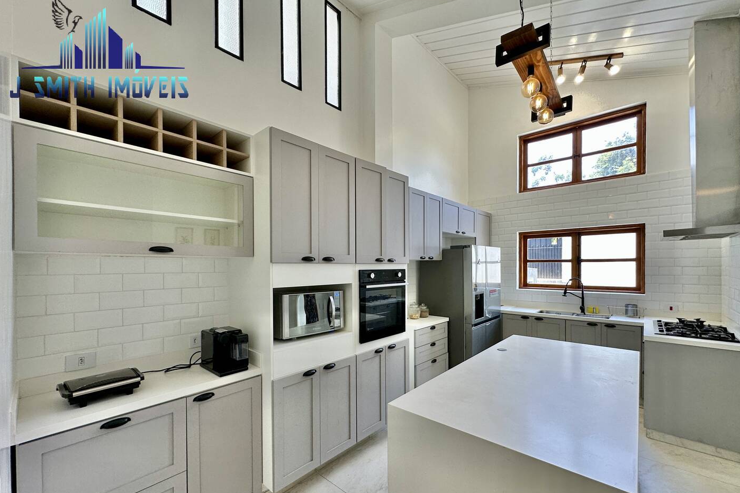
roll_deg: -0.5
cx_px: 380
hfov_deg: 100.4
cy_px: 269
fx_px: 308
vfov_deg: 77.1
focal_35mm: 15
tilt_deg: -0.6
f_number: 2.2
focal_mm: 2.22
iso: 100
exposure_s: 1/120
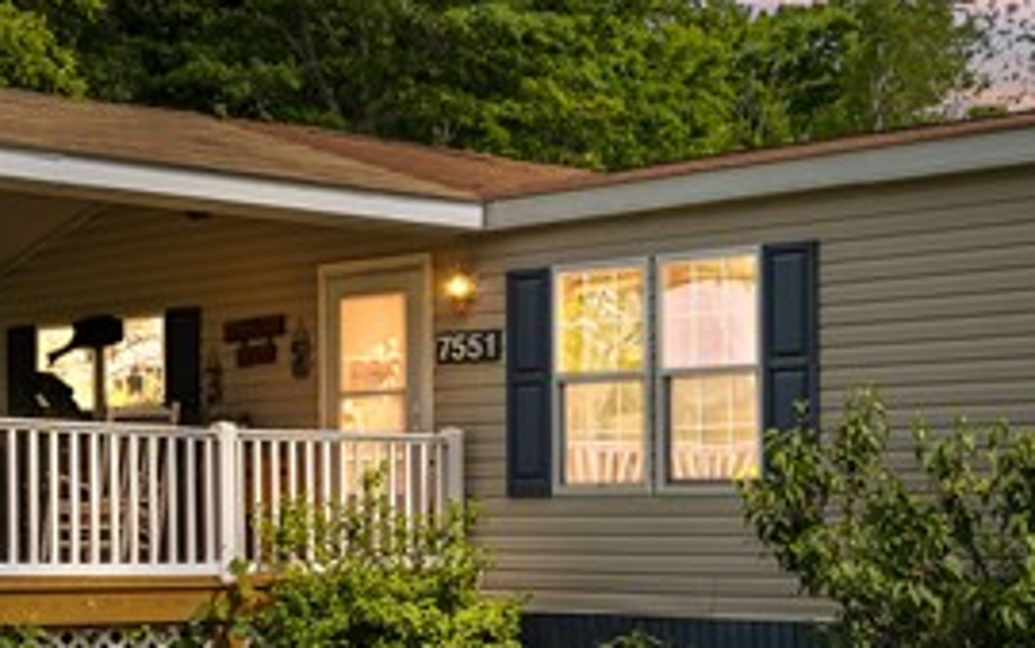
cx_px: 656
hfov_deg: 25.7
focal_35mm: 80
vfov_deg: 16.2
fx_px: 2259
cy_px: 552
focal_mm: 19.5
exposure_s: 1/640
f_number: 7.1
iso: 500
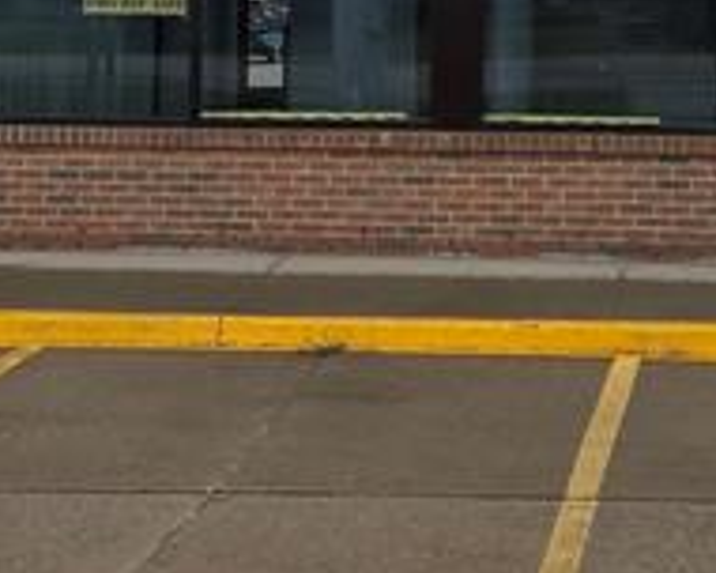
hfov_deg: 15.9
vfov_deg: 12.2
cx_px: 418
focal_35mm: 121
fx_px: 2564
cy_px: -256
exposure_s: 1/1668
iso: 80
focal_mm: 5.4
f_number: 1.8
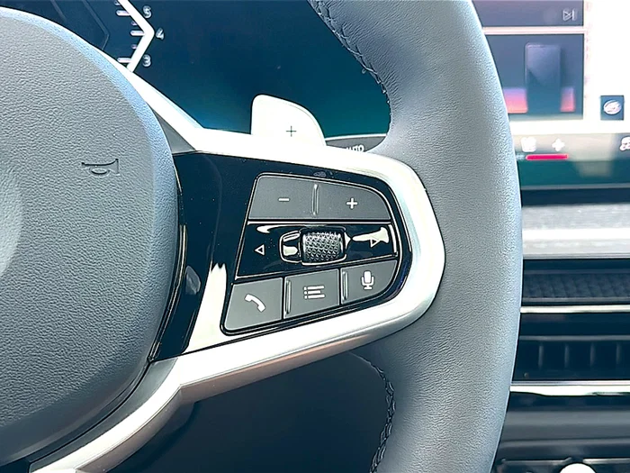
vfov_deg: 32.2
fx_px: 819
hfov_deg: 42.1
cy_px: 236
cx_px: 315
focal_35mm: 45
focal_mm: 6.86
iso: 80
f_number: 1.78
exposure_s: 1/198
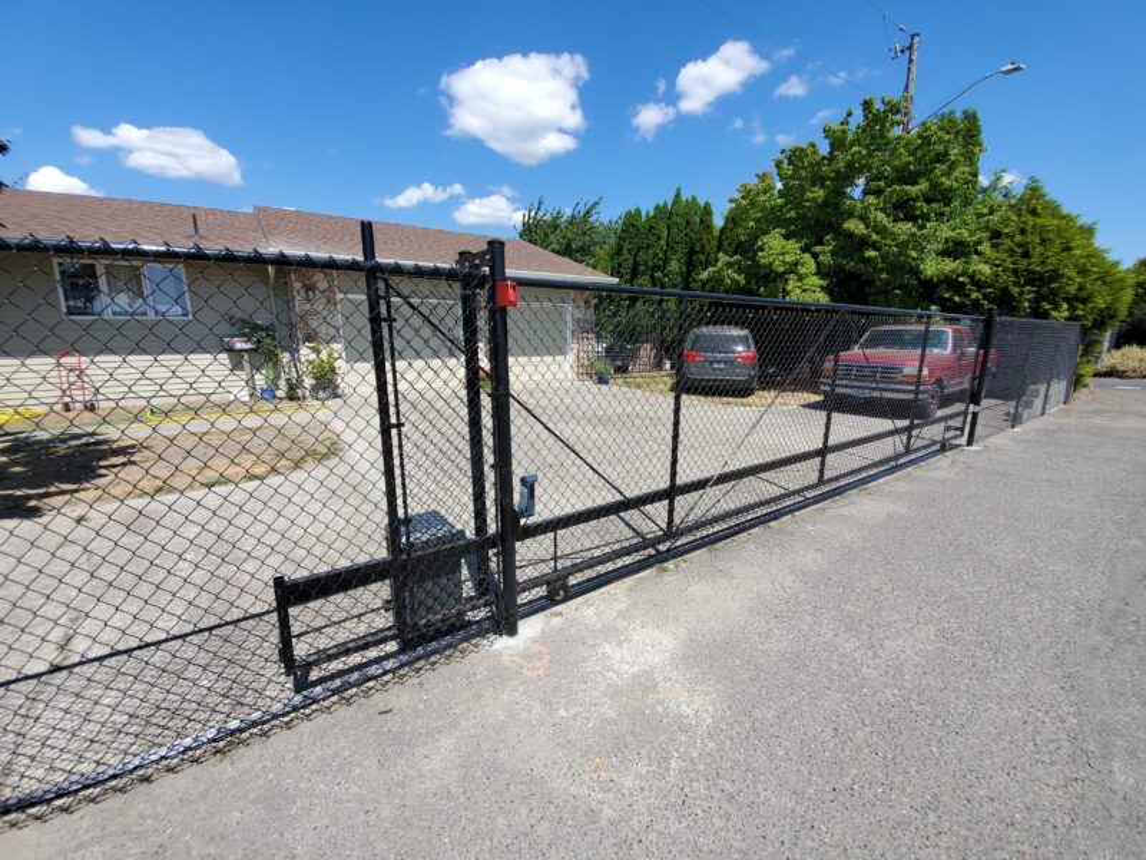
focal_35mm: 13
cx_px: 573
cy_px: 430
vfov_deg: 89.9
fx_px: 430
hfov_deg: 106.2
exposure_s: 1/827
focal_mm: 1.8
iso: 50
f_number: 2.2
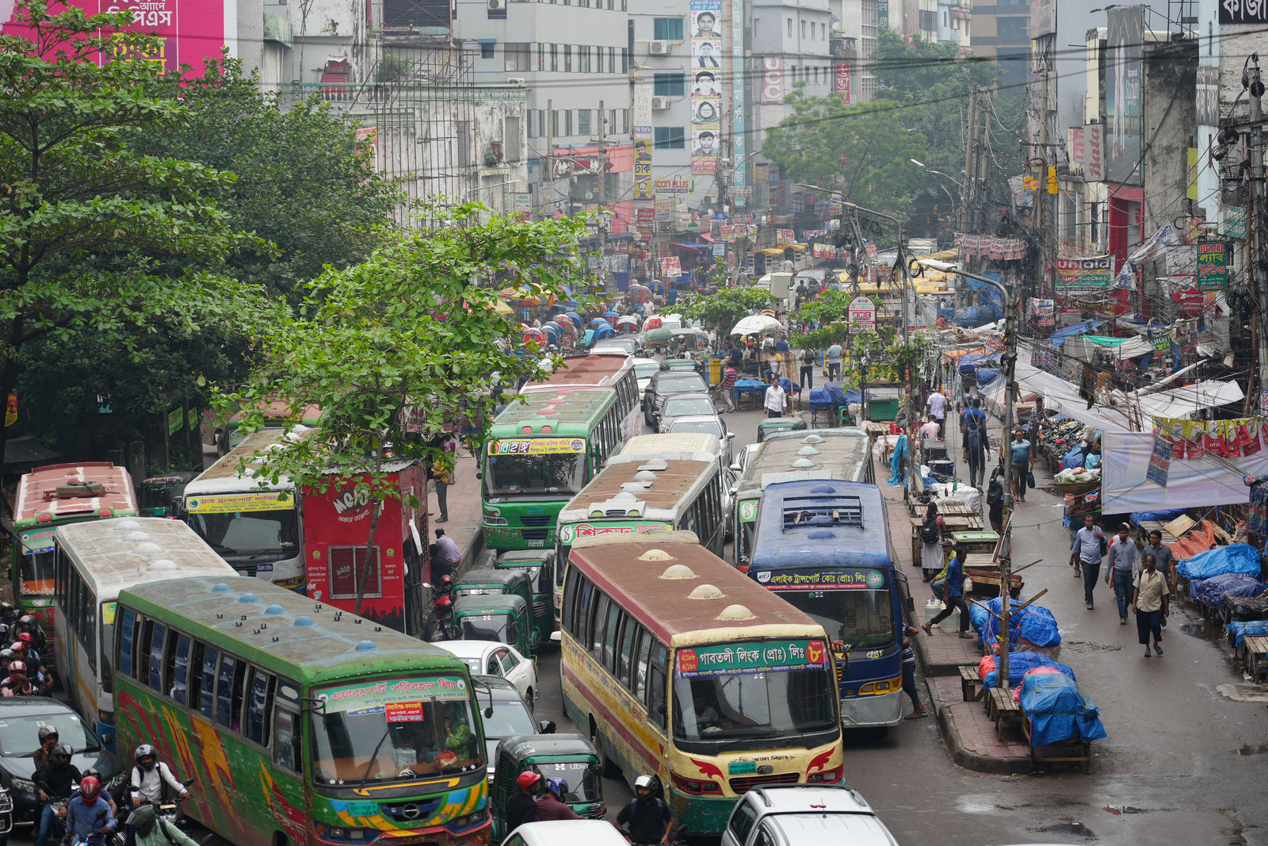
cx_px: 634
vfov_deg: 13.0
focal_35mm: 105
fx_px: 3698
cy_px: 423
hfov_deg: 19.5
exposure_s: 1/125
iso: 100
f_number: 4.5
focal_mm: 105
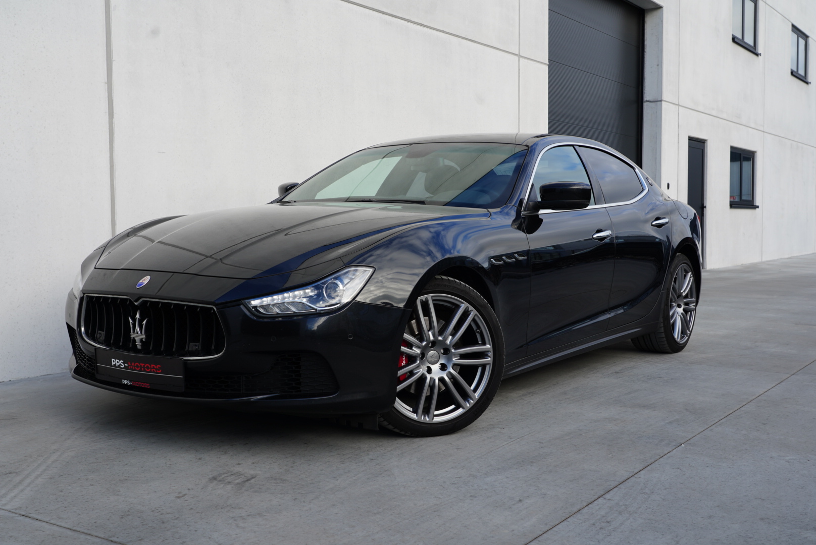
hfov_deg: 50.7
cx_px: 408
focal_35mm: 38
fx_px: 862
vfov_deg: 35.1
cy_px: 272
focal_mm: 38
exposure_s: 1/125
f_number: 7.1
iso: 100
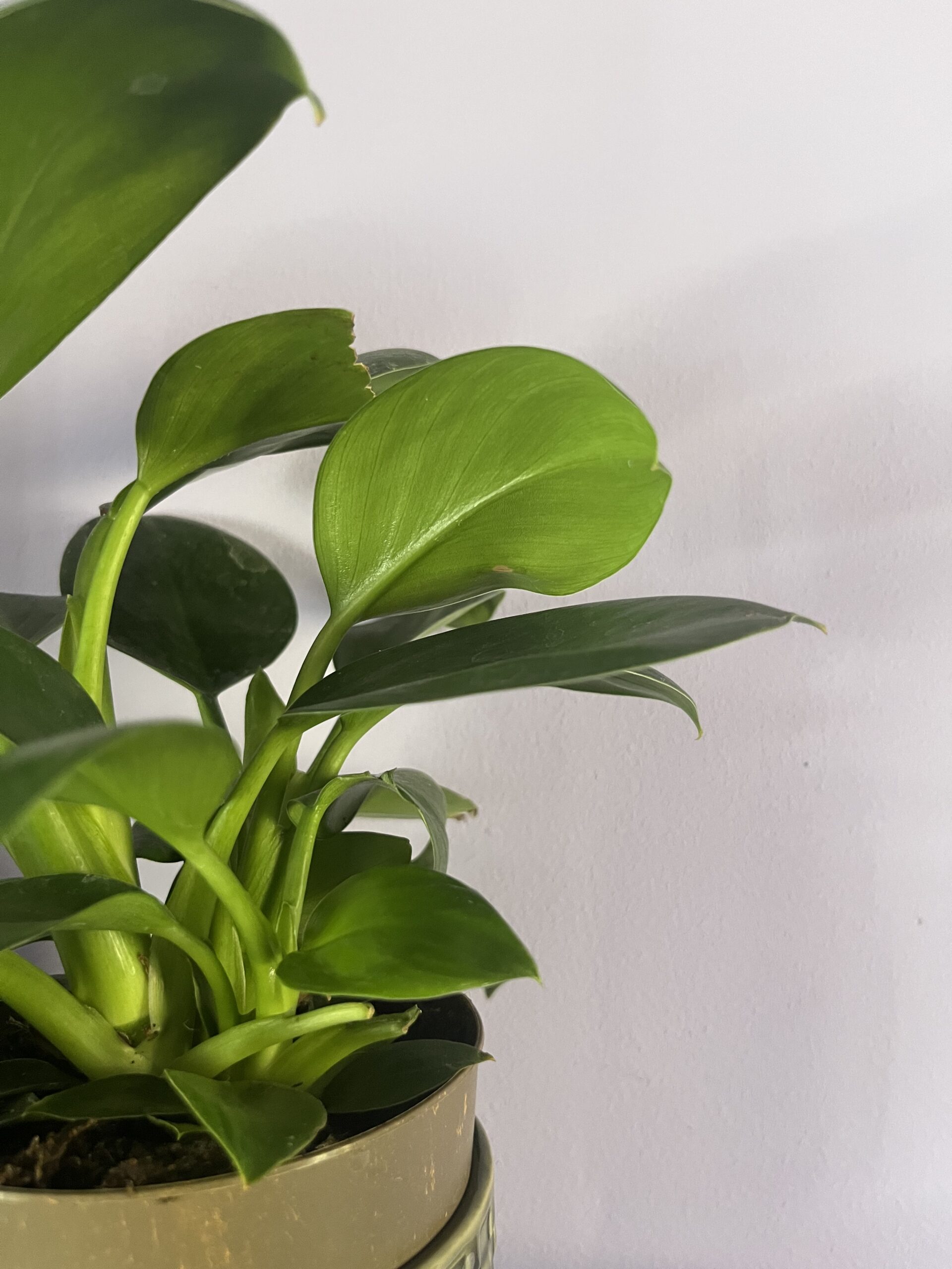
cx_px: 476
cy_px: 634
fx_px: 953
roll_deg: +0.2
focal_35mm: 26
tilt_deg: -1.1
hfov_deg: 53.1
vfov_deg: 67.3
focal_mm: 5.1
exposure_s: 1/60
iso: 320
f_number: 1.6
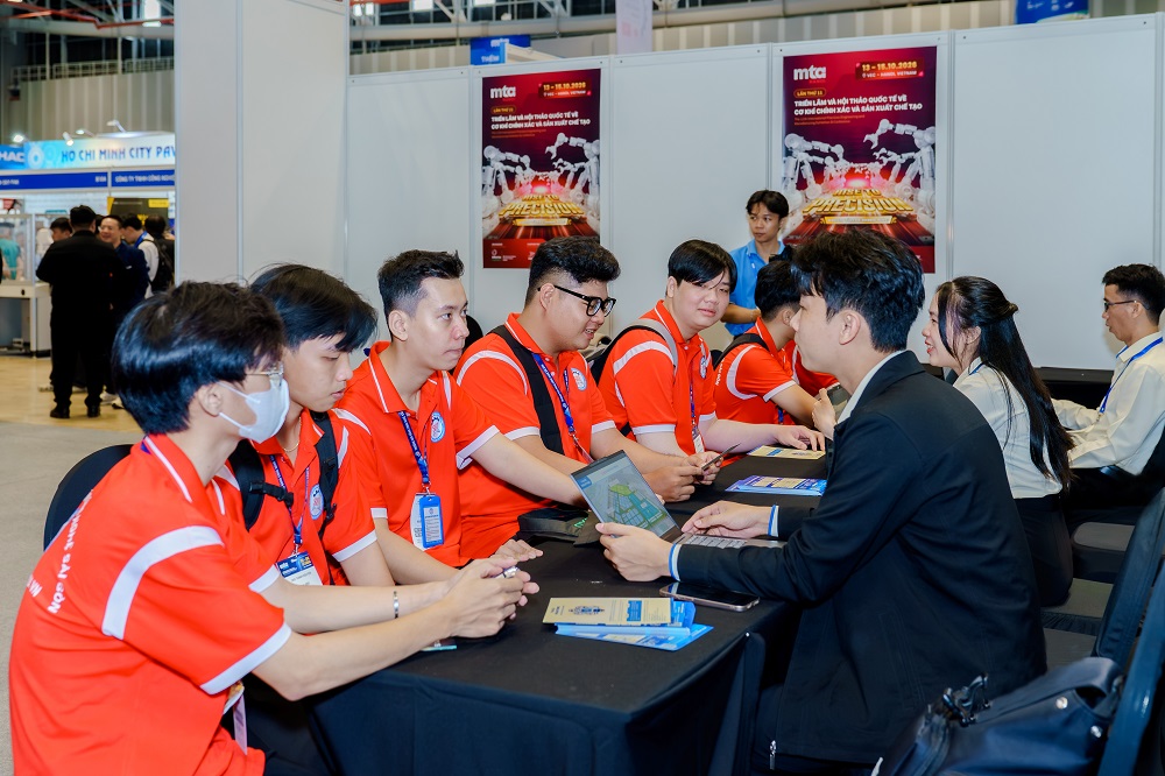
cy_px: 388
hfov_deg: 50.7
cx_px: 582
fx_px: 1229
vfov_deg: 35.0
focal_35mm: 38
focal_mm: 38
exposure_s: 1/125
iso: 500
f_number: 4
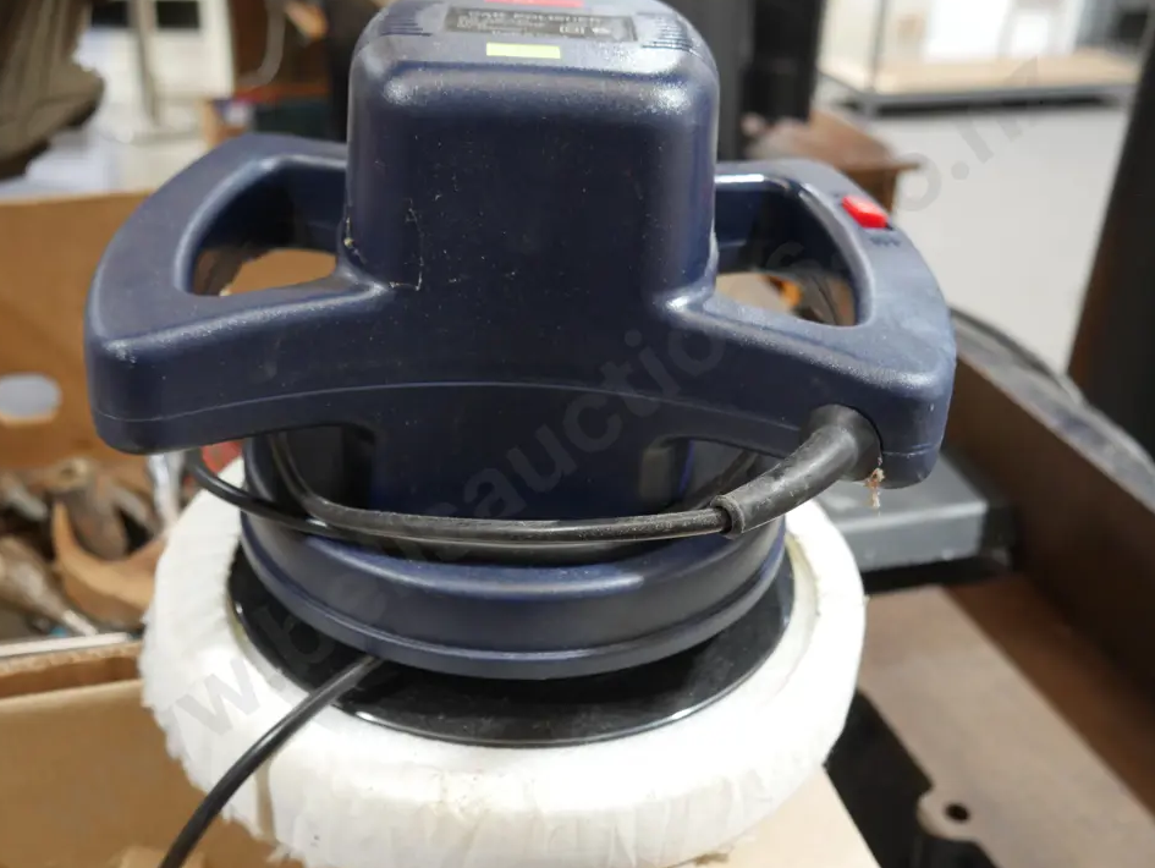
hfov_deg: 47.8
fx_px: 1302
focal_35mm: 39
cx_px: 550
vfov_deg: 36.9
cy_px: 453
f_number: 4
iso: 1250
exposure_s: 1/60
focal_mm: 18
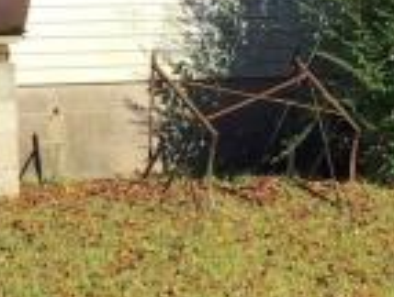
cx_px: 0
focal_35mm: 207
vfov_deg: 7.2
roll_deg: +0.5
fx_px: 2362
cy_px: -44
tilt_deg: +0.3
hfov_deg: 9.5
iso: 32
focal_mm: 4.15
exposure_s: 1/3049
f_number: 2.2
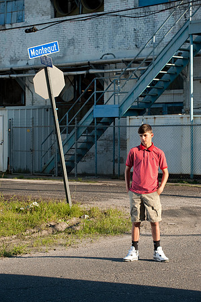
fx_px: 923
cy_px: 151
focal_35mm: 110
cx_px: 100
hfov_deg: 12.4
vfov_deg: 18.6
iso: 320
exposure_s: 1/200
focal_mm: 110
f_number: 11
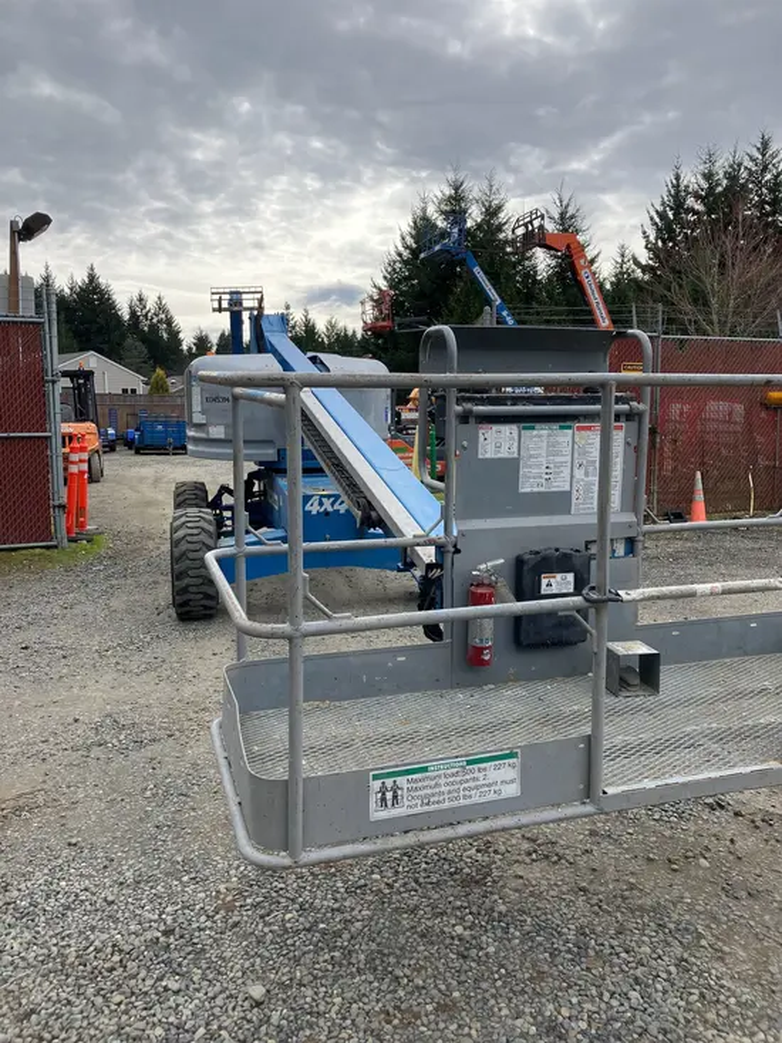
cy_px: 522
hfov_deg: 49.8
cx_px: 391
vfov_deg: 63.4
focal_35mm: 28
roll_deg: +0.1
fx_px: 843
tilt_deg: -4.2
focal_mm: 3.99
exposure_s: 1/1567
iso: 32
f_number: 1.8
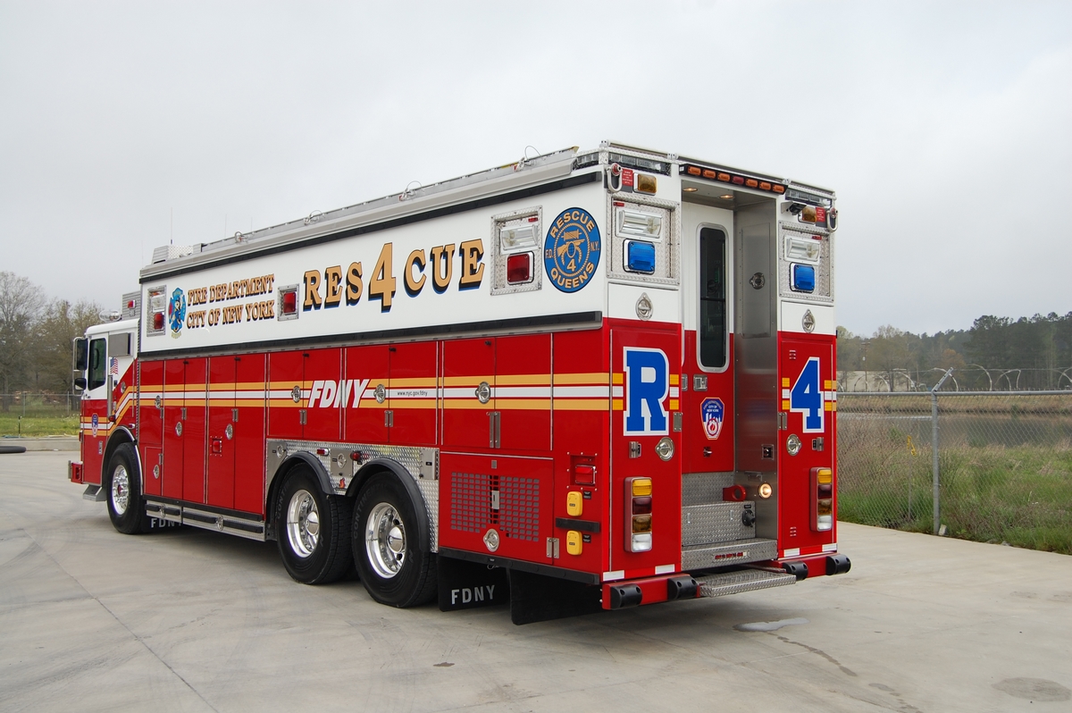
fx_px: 1071
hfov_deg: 53.2
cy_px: 356
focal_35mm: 36
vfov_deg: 36.8
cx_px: 536
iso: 200
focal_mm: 24
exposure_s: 1/125
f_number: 5.6
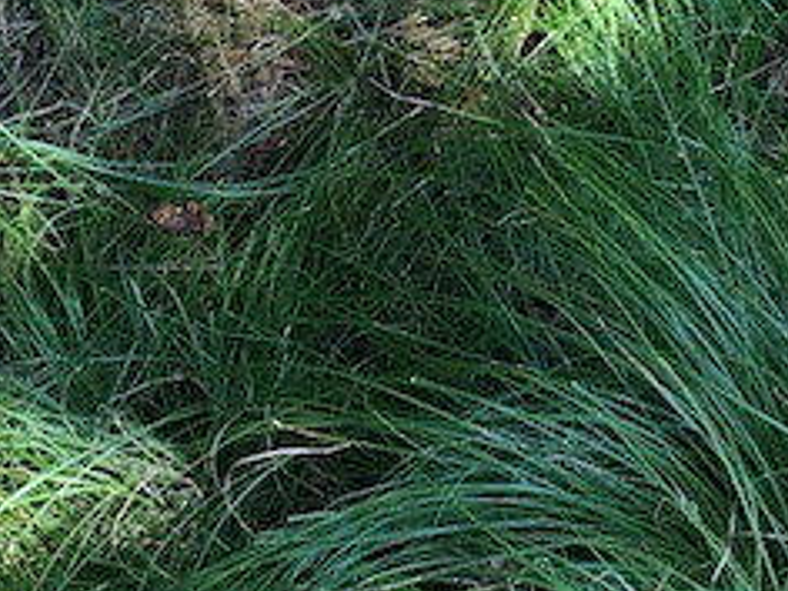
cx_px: 678
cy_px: -3
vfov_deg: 11.9
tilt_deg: -41.9
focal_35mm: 123
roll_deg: -0.8
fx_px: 2800
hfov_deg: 15.9
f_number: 2.2
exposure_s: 1/144
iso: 32
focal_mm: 4.15
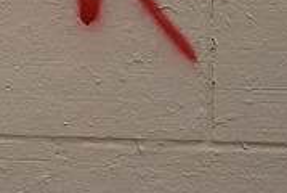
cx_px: 29
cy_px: -100
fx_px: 1123
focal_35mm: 141
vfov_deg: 9.5
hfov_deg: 14.4
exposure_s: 1/125
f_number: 5.6
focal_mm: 29
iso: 160
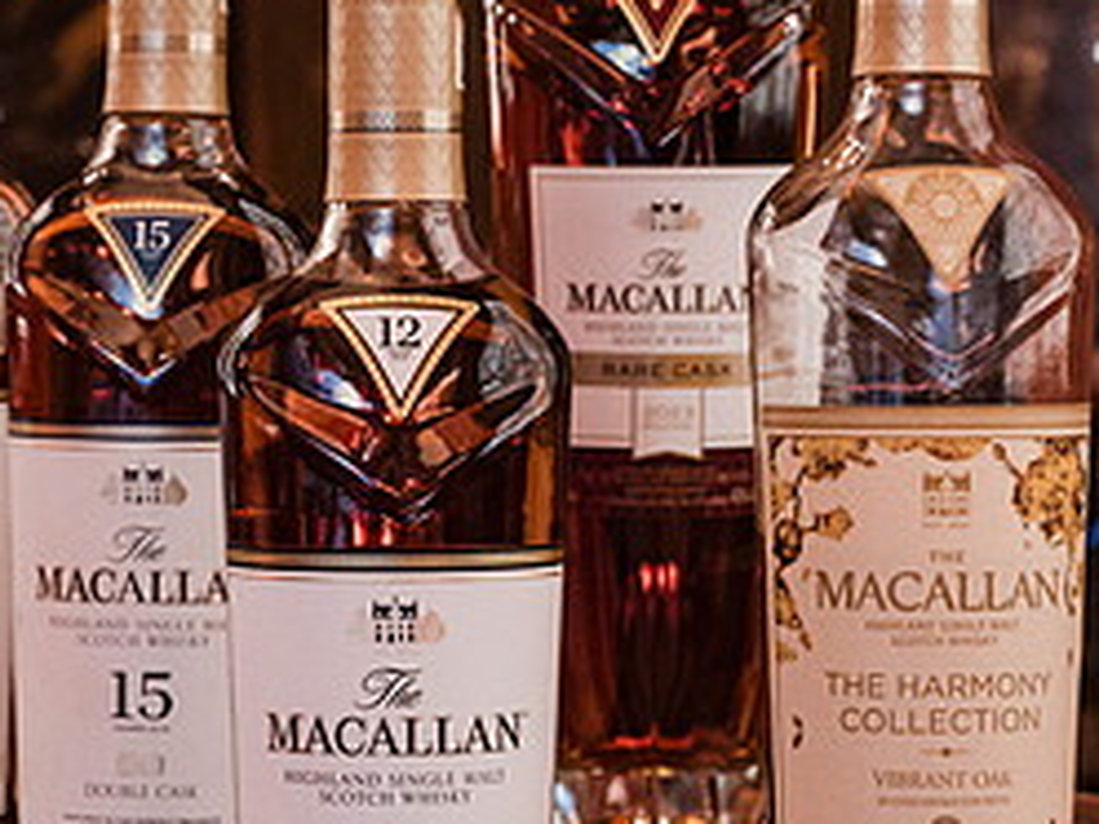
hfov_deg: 16.1
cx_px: 303
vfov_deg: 12.1
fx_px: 3873
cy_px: 482
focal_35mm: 122
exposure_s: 1/30
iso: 4000
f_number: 6.3
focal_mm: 40
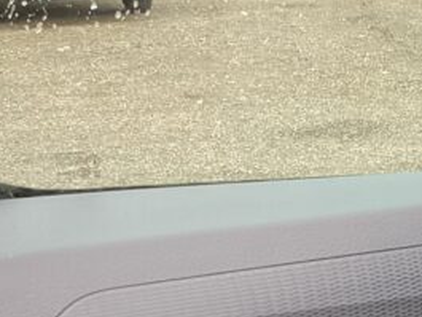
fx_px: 1134
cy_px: 420
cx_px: 519
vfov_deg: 15.1
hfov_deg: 19.7
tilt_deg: -26.5
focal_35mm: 93
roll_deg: +2.2
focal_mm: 3.3
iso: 64
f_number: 2.4
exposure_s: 1/120
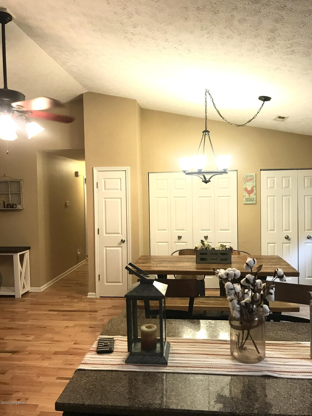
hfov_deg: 49.7
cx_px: 156
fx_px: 336
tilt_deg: -2.0
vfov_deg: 63.4
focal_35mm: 28
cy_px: 208
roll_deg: +1.3
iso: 40
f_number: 1.8
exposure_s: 1/17
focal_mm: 3.99
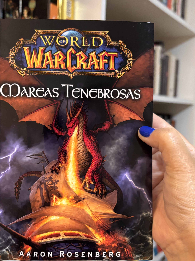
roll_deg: -3.2
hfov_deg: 35.8
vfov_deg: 46.7
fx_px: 300
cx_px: 78
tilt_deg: -4.8
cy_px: 143
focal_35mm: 40
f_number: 1.6
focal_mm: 5.96
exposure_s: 1/50
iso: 400
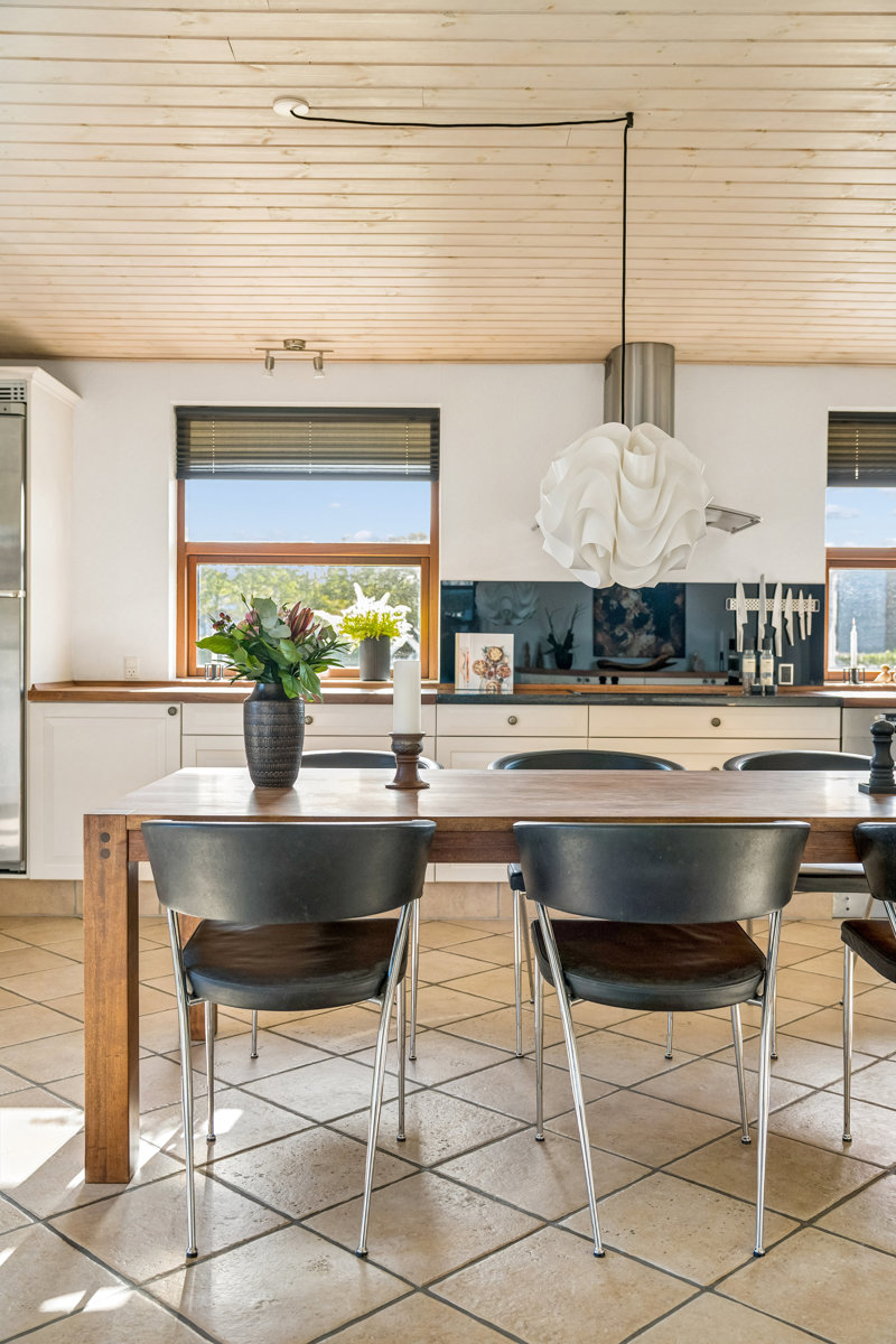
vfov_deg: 55.8
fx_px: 1269
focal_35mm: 34
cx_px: 448
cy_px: 672
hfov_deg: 38.9
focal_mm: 34
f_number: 4
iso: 500
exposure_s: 1/160
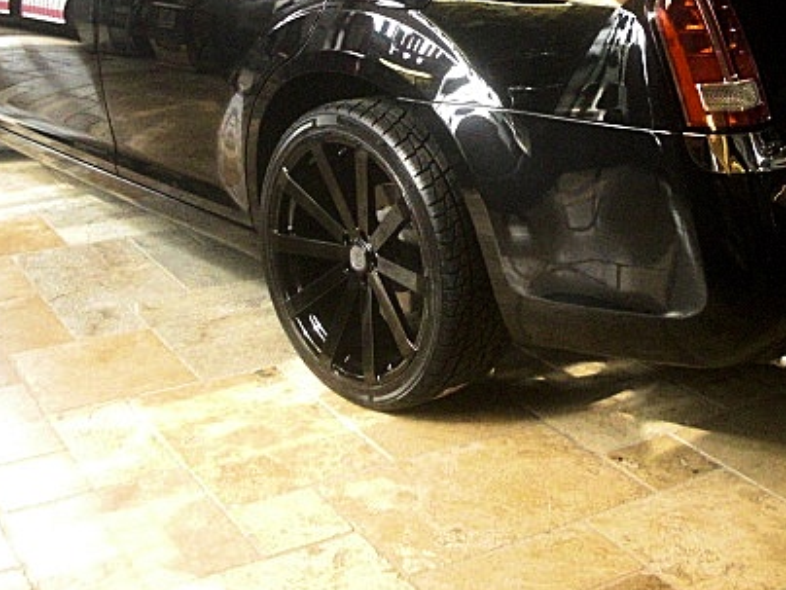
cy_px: 142
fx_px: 1294
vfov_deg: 25.3
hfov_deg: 33.7
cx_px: 475
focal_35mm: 57
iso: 800
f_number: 2.8
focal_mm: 6.3
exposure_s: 1/100
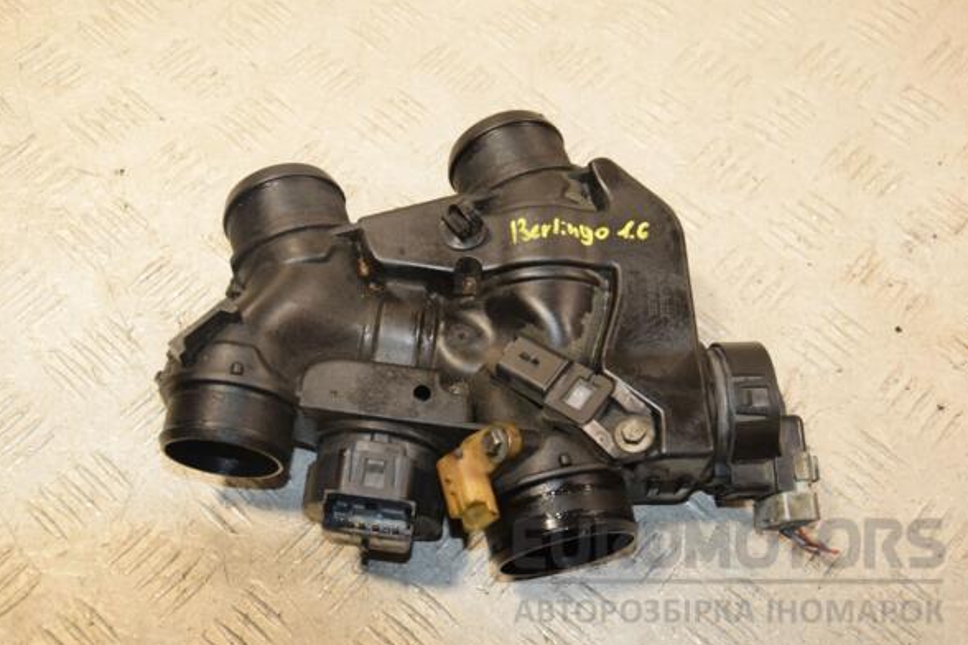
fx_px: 1398
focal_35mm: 52
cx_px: 482
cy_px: 324
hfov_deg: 38.2
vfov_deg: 26.0
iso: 800
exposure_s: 1/200
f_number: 5.6
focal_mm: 34
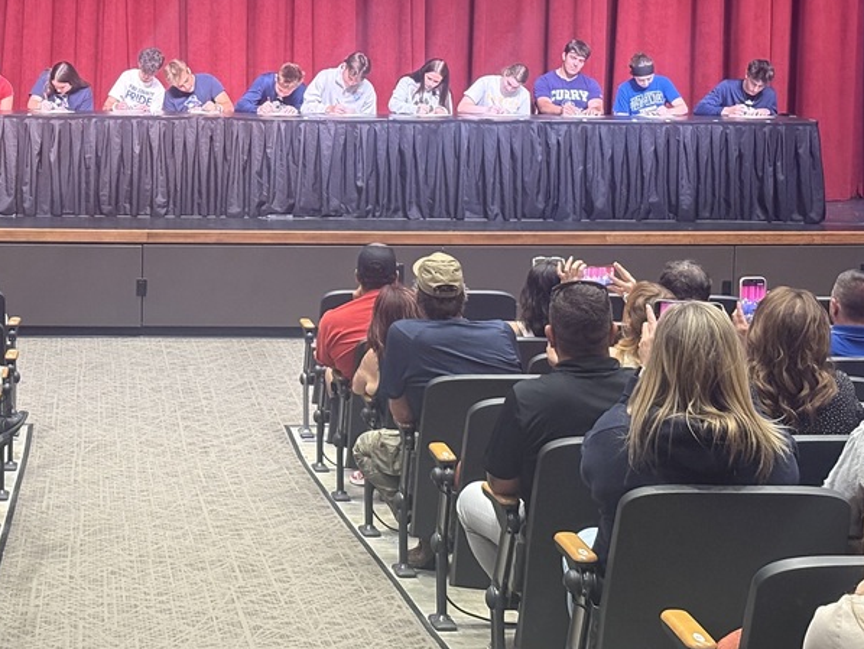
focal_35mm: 89
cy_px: 106
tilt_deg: -3.0
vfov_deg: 16.5
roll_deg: +0.1
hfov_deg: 21.7
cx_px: 170
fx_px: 2222
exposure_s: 1/27
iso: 250
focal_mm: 5.96
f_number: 1.6
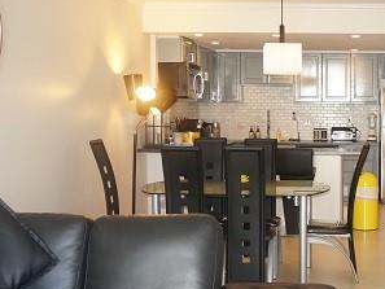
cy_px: 173
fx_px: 690
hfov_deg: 29.8
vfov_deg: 23.6
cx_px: 353
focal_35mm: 62
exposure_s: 1/60
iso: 400
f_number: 4
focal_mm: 16
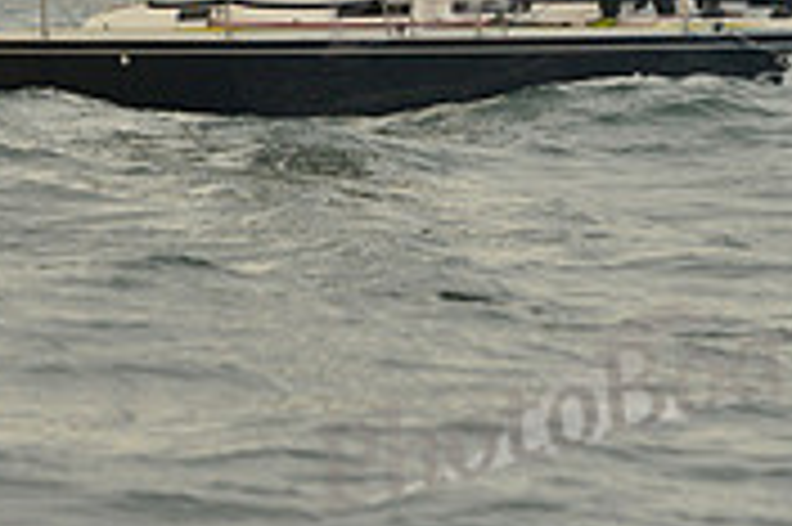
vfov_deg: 3.5
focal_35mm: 396
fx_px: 8704
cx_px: 86
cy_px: -232
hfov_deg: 5.2
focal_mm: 120
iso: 800
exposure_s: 1/500
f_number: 7.1
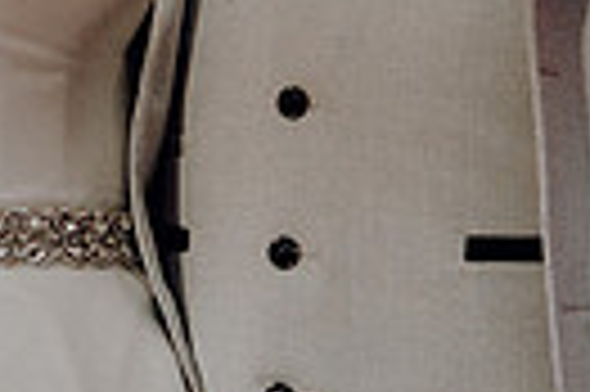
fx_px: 3994
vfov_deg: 5.5
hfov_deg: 8.4
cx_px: 108
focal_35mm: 244
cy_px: -435
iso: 2500
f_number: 3.5
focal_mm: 55
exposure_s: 1/160
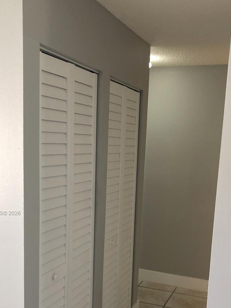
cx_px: 122
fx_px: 374
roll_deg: -2.0
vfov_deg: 43.9
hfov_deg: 34.3
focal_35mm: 42
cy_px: 213
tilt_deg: -9.6
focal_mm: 4
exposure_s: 1/20
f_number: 1.8
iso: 40
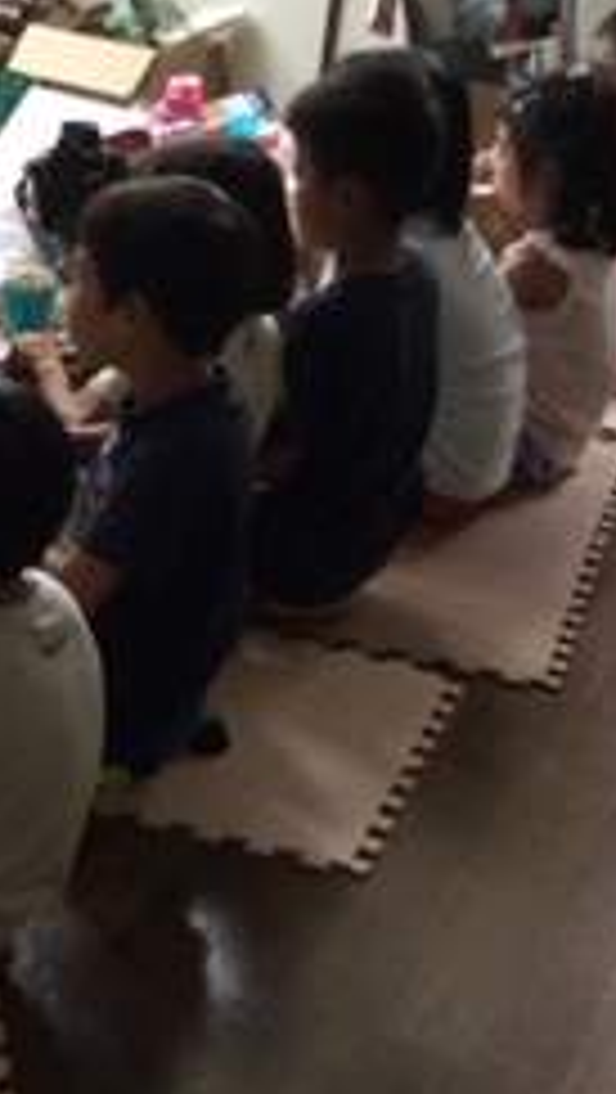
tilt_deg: -21.4
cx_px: -369
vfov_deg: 23.9
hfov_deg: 12.8
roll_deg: -2.4
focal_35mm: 89
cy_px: 495
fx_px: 2580
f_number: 2.4
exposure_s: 1/30
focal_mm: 3.3
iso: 80
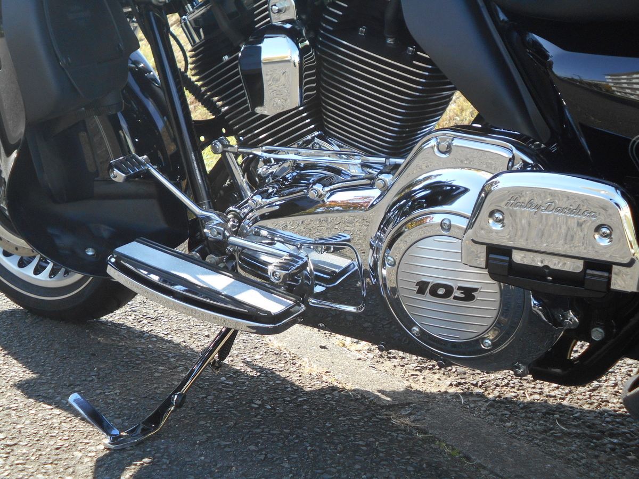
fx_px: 923
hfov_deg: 38.2
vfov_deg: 29.1
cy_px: 240
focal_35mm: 50
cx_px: 320
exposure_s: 1/250
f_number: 4.5
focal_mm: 8.8
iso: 140
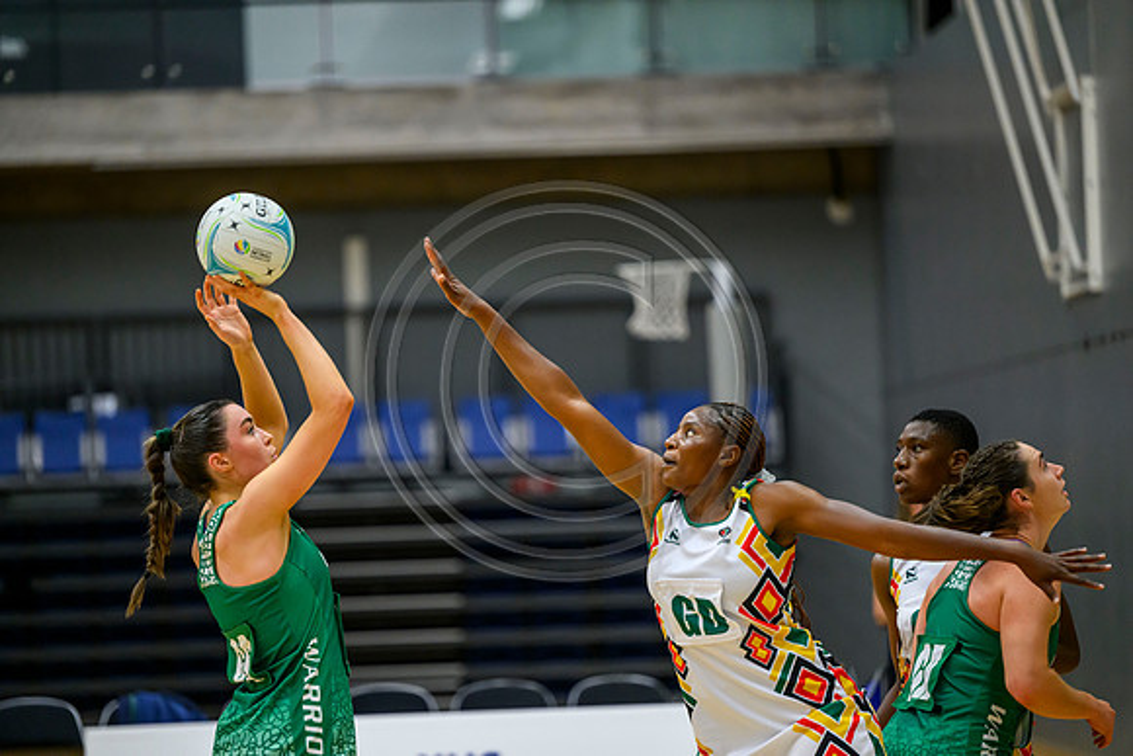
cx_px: 566
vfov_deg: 8.3
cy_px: 378
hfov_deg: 12.4
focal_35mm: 165
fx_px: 5194
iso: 4000
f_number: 2.8
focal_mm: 165
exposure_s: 1/1000
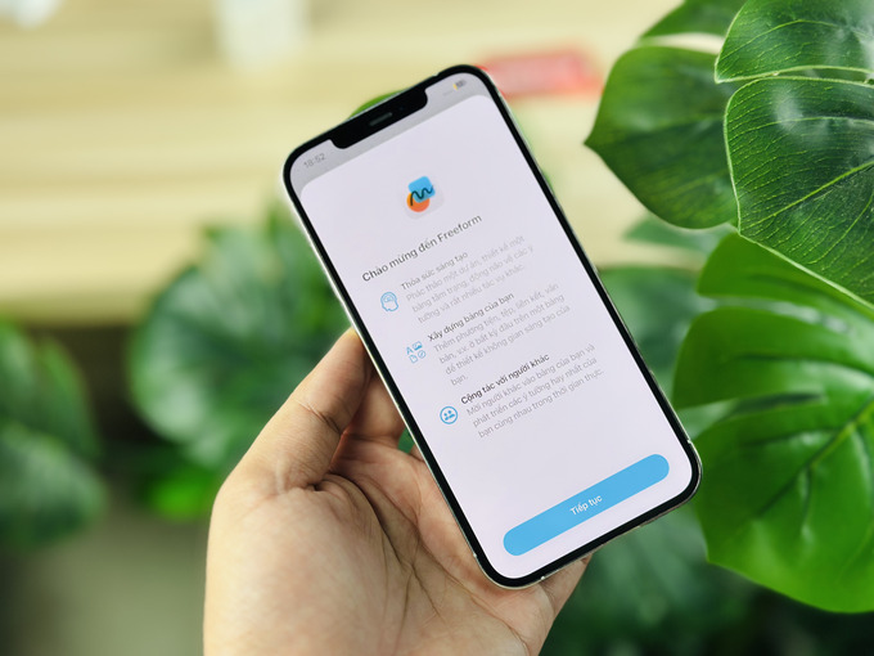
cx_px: 437
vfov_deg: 30.3
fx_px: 1212
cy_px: 328
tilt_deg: -53.6
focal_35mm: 48
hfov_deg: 39.7
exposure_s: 1/140
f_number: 1.78
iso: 64
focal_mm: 6.86
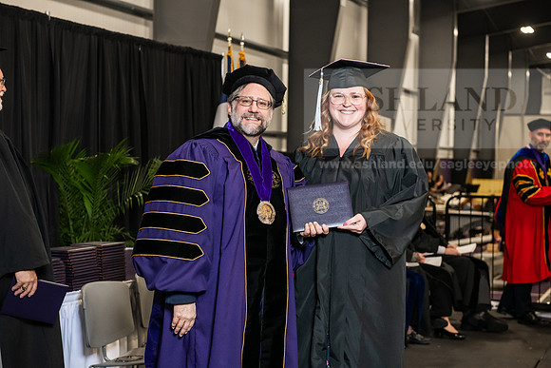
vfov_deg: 19.5
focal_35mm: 70
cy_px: 184
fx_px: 1072
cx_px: 276
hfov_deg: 28.8
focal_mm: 70
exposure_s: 1/200
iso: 2500
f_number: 5
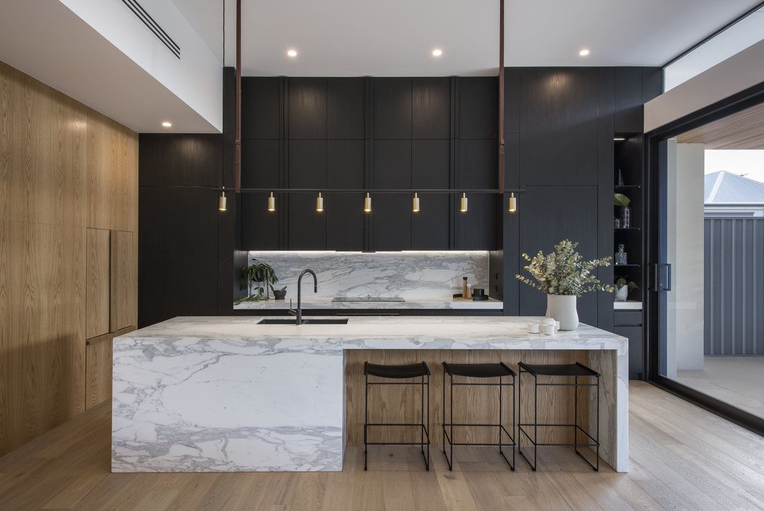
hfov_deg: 78.5
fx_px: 467
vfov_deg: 57.3
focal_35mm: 22
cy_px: 253
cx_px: 371
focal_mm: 21
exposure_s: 1/1.67
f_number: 11
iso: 64
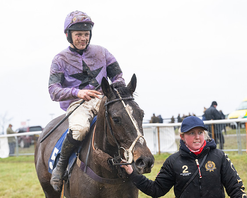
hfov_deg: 16.3
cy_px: 99
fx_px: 865
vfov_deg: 13.0
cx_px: 128
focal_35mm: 118
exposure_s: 1/500
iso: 800
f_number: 5
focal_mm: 70
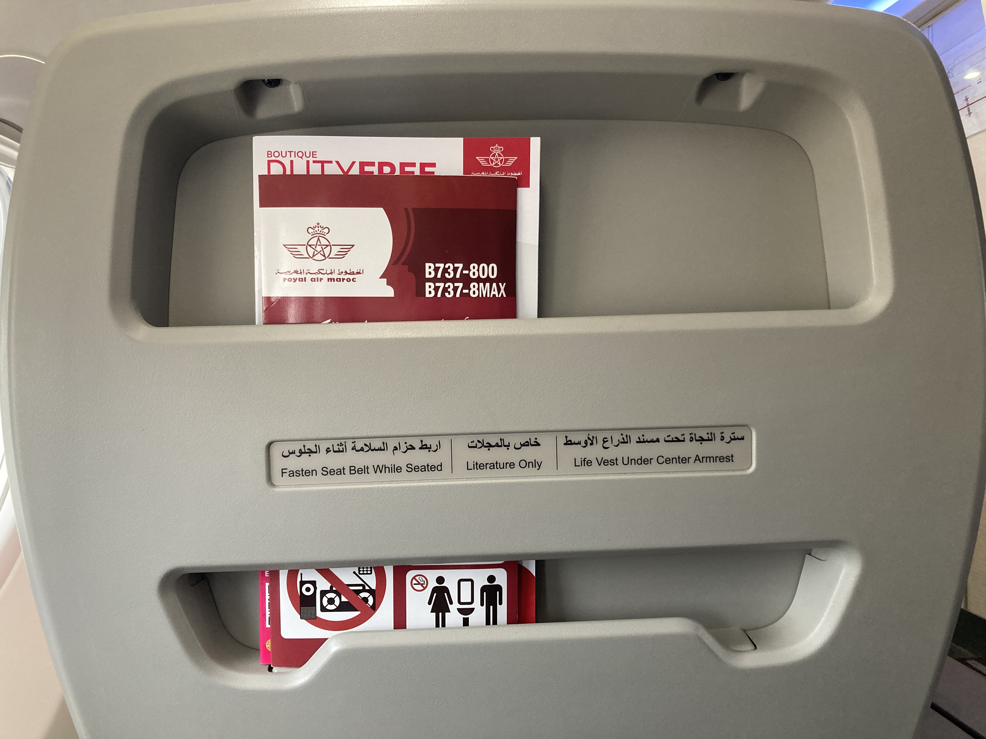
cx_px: 493
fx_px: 798
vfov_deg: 49.7
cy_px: 370
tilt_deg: +2.0
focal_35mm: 28
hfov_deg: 63.4
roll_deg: +0.7
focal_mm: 3.99
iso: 160
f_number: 1.8
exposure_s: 1/56
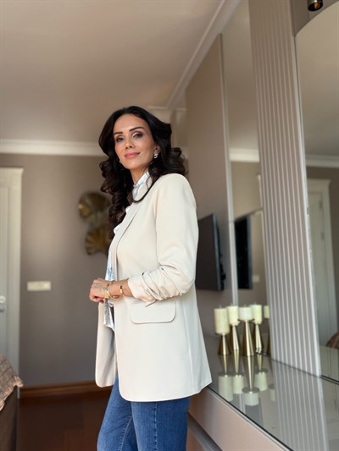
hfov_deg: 46.8
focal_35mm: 30
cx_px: 170
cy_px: 226
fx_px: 392
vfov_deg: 60.0
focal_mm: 2.71
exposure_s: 1/121
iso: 25
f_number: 1.9
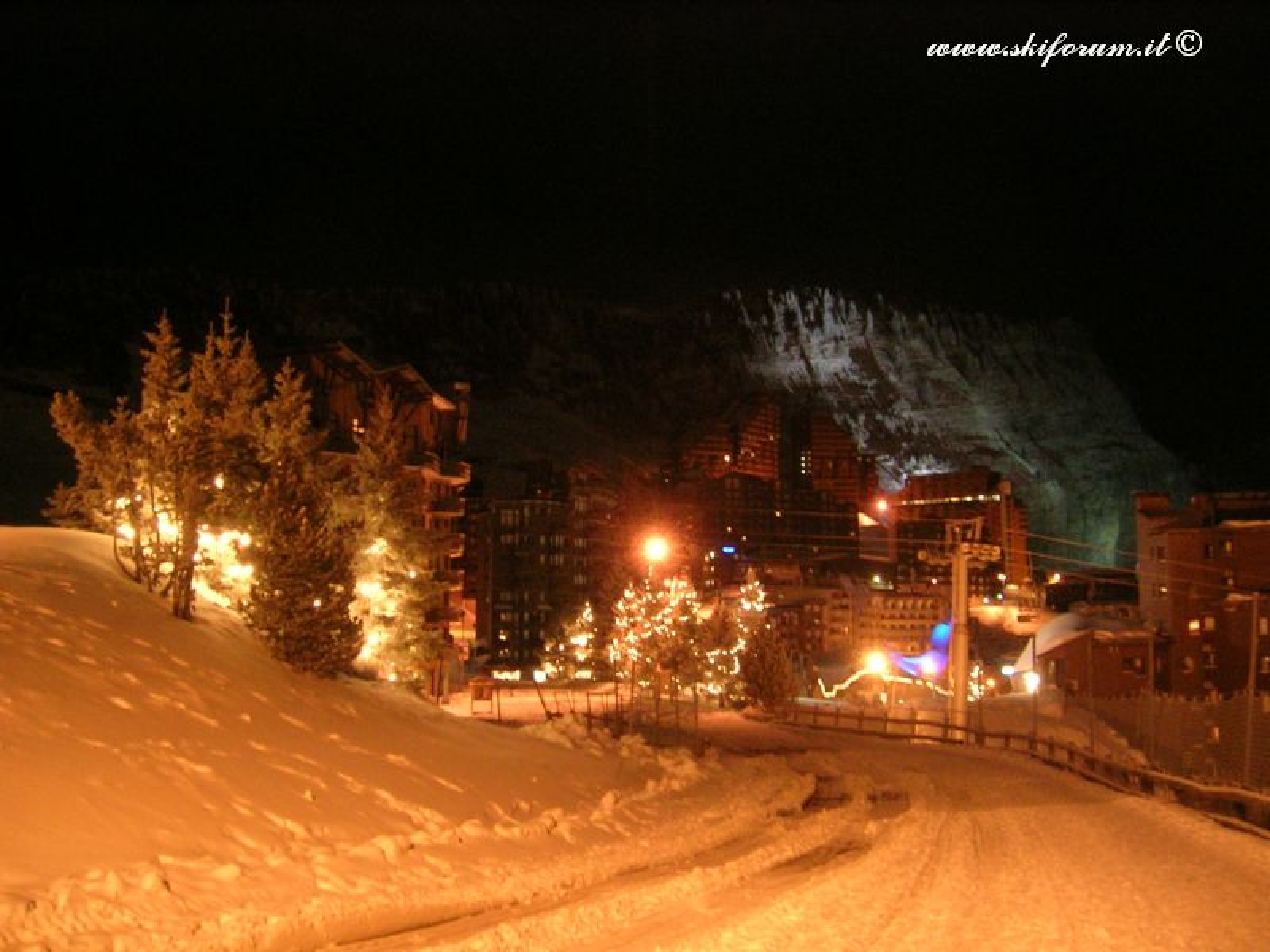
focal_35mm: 35
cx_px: 635
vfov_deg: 40.7
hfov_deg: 52.6
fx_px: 1284
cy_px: 476
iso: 200
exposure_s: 1/2.2
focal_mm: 5.4
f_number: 2.8
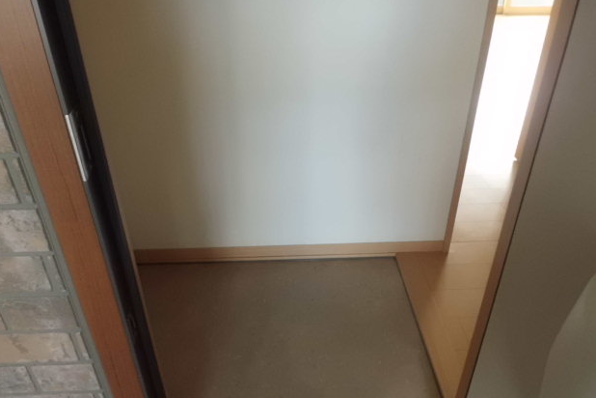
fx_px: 464
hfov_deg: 65.5
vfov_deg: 46.4
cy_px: 205
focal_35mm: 28
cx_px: 296
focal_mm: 4.6
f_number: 3.2
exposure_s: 1/100
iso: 400
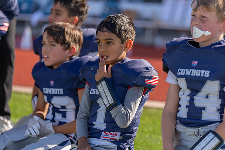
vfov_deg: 10.6
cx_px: 112
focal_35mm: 130
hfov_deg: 15.8
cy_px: 75
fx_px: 813
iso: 100
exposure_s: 1/800
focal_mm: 130
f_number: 2.8
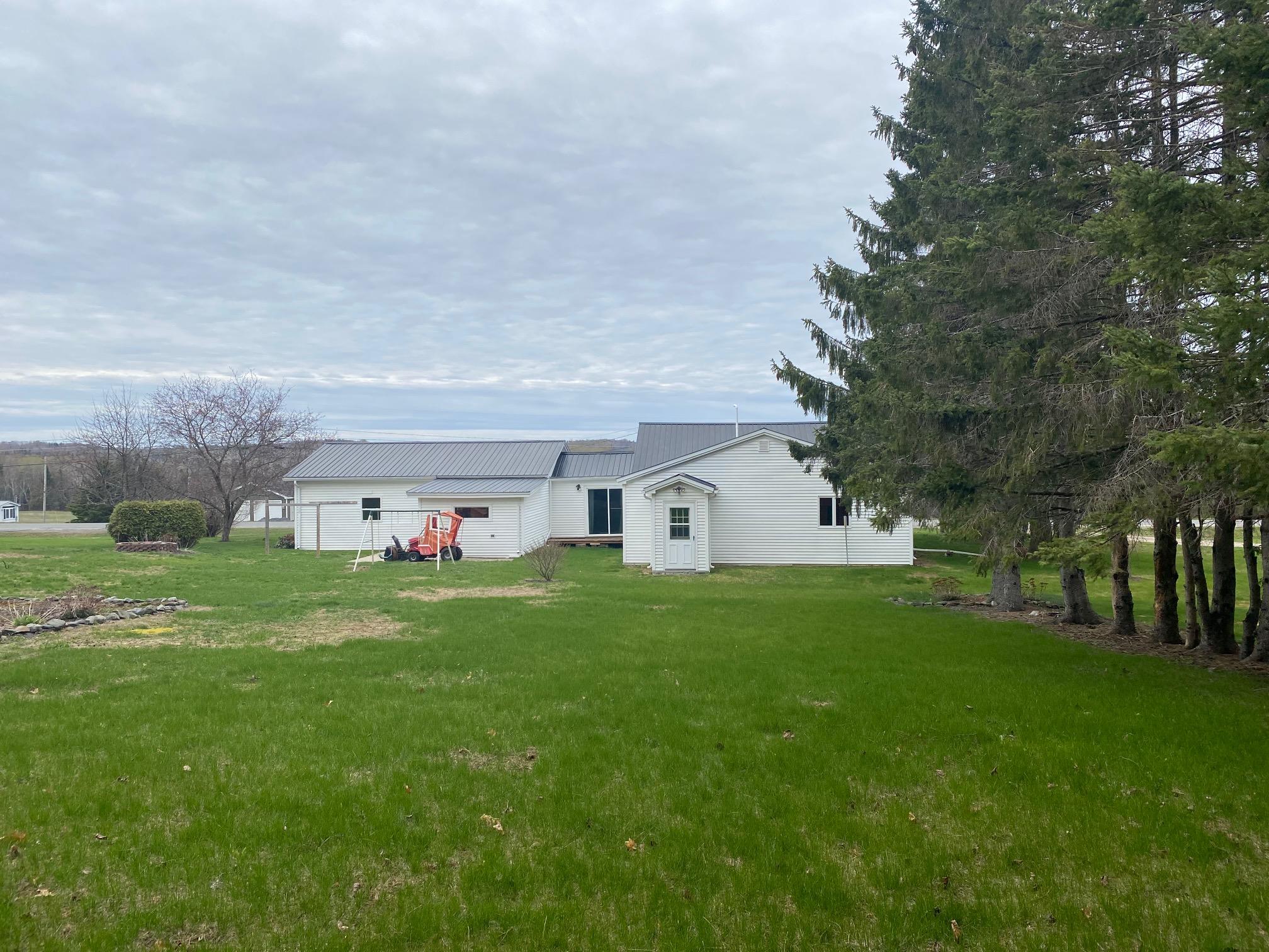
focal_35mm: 26
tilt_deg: -0.6
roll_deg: -1.4
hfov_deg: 67.3
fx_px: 953
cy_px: 476
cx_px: 634
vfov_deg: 53.1
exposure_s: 1/3300
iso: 32
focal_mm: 4.25
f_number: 1.8
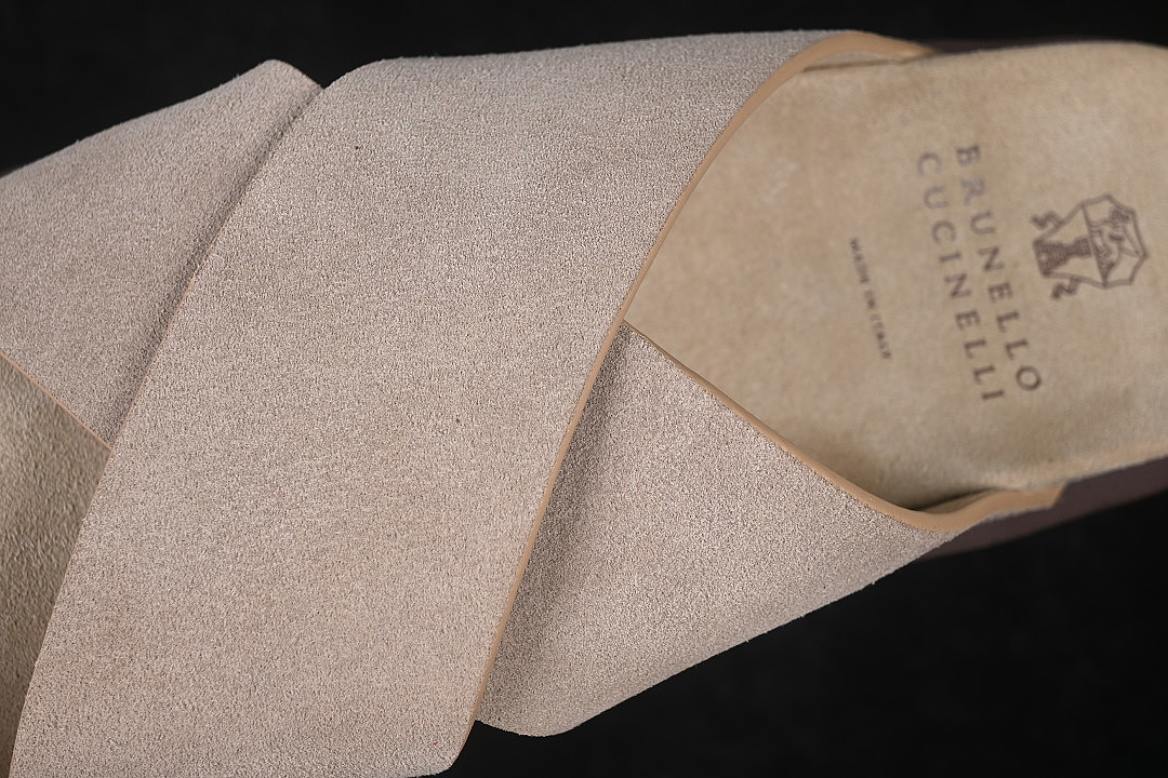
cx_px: 584
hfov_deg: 27.0
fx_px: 2433
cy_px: 389
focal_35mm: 75
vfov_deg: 18.2
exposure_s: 1/80
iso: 160
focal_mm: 50
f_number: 7.1
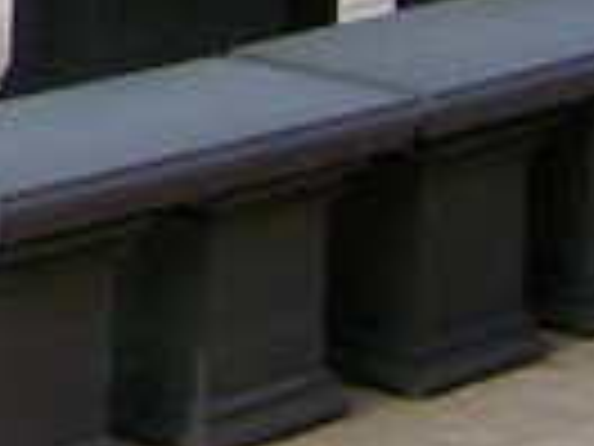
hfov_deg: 7.8
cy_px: -860
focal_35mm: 231
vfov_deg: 6.0
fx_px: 3964
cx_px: -954
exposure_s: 1/800
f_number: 2.8
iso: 80
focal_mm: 6.3
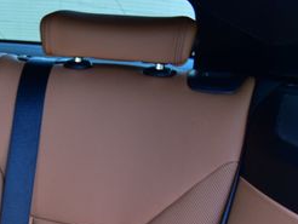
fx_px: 646
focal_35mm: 75
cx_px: -61
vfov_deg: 19.0
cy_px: 237
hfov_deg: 23.7
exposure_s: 1/15
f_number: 6.3
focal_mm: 20
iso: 400
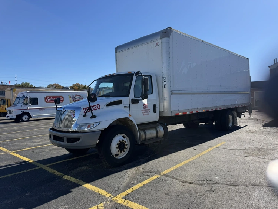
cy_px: 104
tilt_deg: -0.3
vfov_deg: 56.8
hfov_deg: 71.6
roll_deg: +0.0
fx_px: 193
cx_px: 139
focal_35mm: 24
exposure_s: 1/3759
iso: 80
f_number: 1.78
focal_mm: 6.76
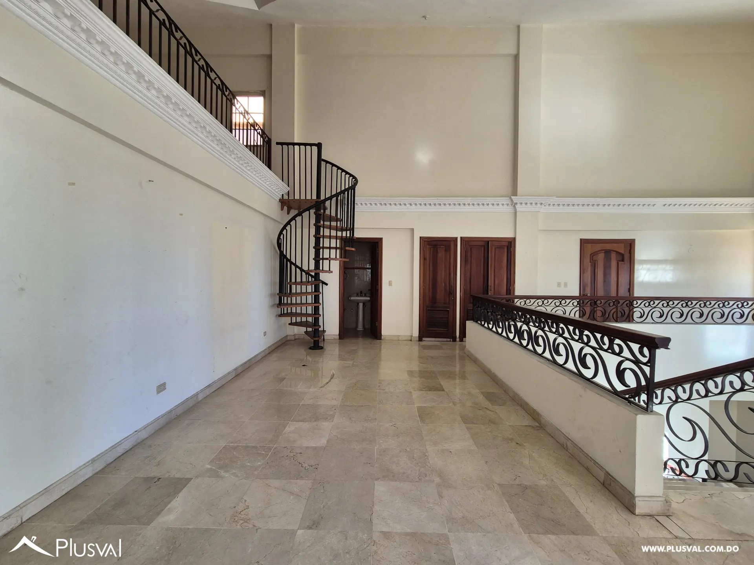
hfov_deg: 106.2
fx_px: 283
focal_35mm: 13
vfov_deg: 89.9
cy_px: 282
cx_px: 377
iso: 64
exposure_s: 1/60
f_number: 2.2
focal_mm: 2.2
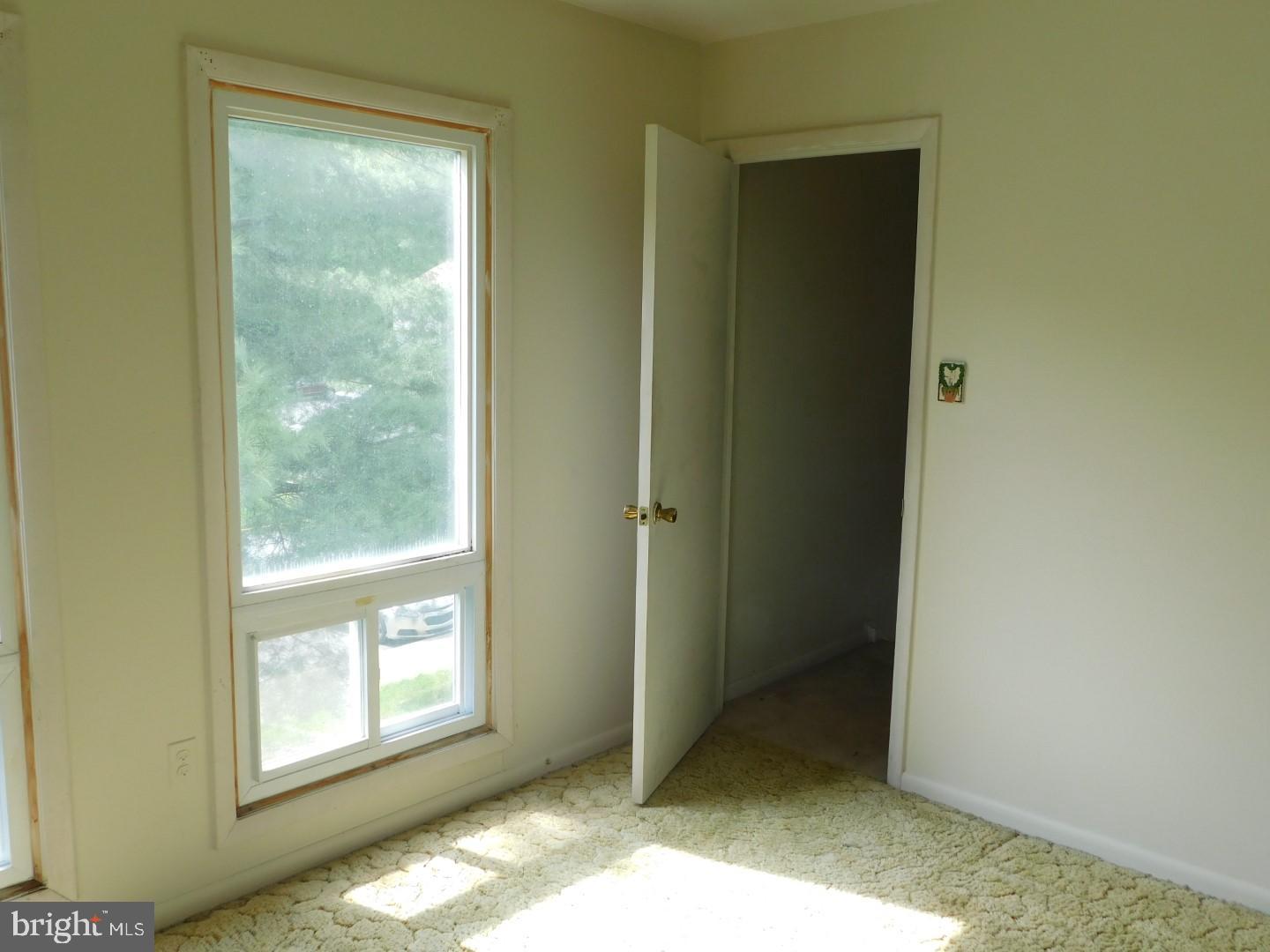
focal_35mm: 30
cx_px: 635
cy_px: 476
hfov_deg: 60.0
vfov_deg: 46.8
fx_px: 1101
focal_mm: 5.3
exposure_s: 1/160
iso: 125
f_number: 3.2
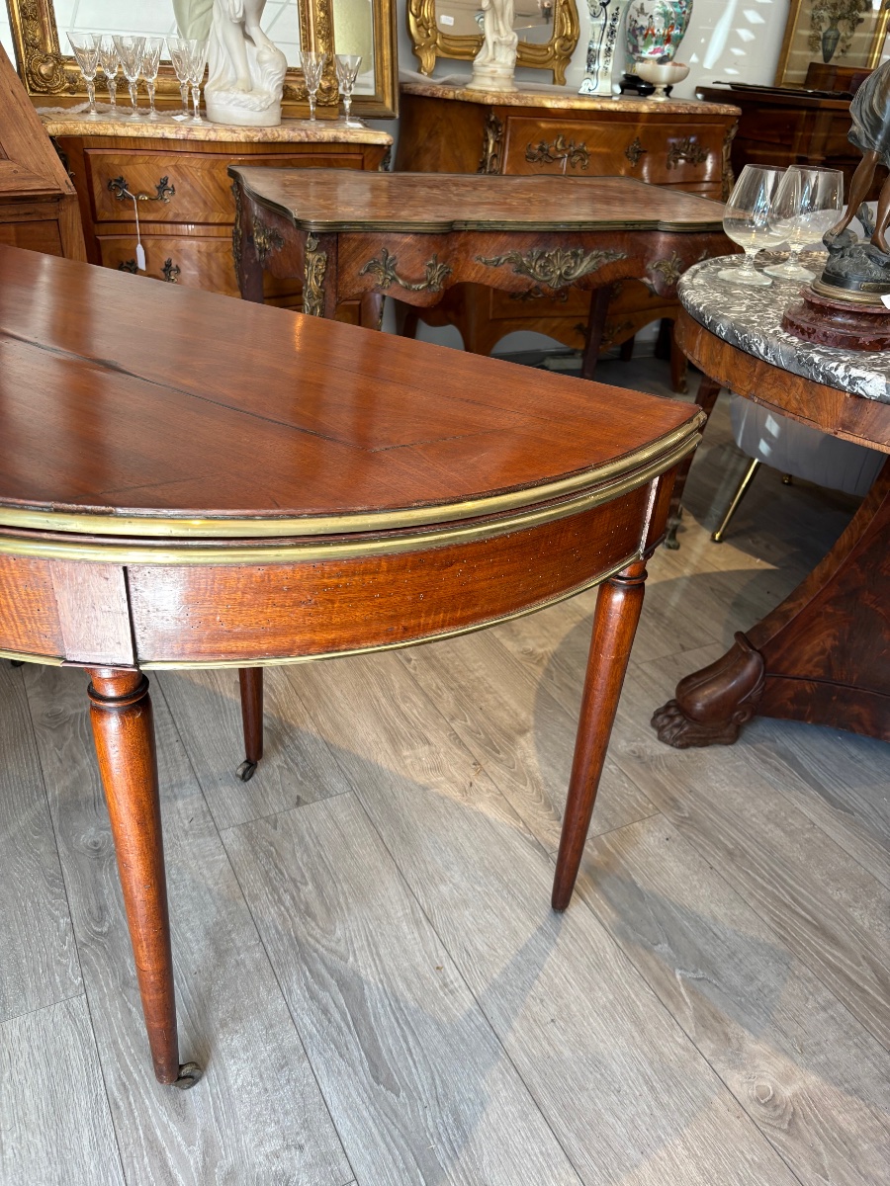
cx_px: 445
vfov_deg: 67.3
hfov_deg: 53.1
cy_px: 593
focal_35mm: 26
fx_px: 891
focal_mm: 5.96
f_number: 1.6
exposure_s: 1/50
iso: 100
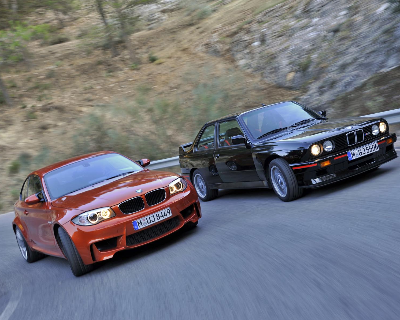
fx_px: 509
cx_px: 213
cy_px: 160
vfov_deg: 34.9
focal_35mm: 43
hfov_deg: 42.9
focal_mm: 38
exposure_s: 1/25
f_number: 5.6
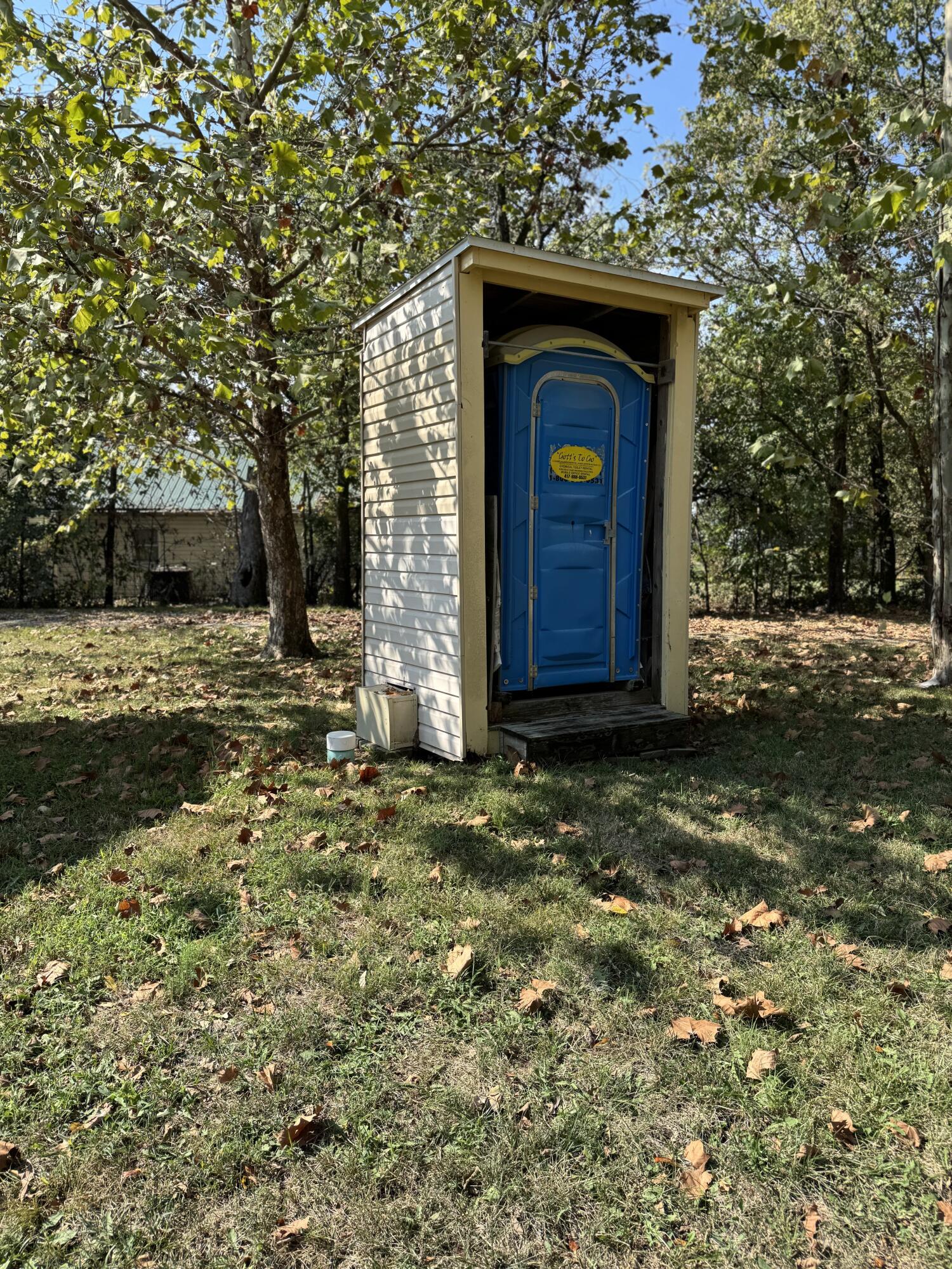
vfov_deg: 71.6
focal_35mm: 24
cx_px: 476
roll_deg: +0.8
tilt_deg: -5.8
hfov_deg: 56.8
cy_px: 634
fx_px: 880
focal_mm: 6.76
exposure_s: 1/1767
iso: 80
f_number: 1.78
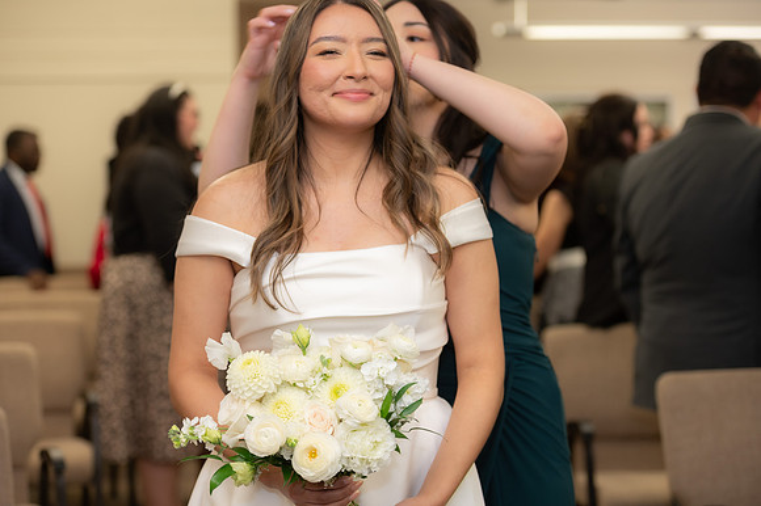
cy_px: 253
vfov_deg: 19.4
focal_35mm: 70
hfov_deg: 28.9
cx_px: 380
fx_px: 1479
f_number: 3.2
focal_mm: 70
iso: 400
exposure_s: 1/80
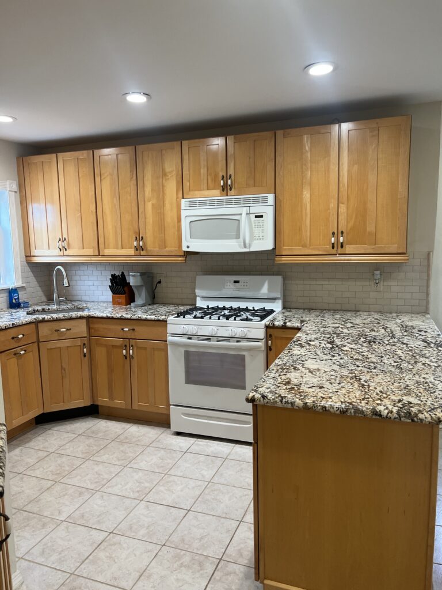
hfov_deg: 53.1
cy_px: 295
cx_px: 221
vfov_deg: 67.3
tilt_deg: -6.4
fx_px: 443
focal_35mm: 26
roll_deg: +0.8
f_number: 1.5
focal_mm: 5.7
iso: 125
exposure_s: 1/120
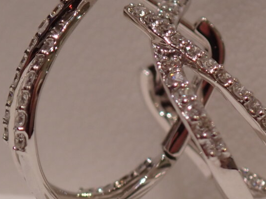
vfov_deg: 6.7
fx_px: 1714
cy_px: 111
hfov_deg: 8.9
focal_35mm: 223
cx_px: 171
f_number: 4.9
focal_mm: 18
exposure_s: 1/100
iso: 200
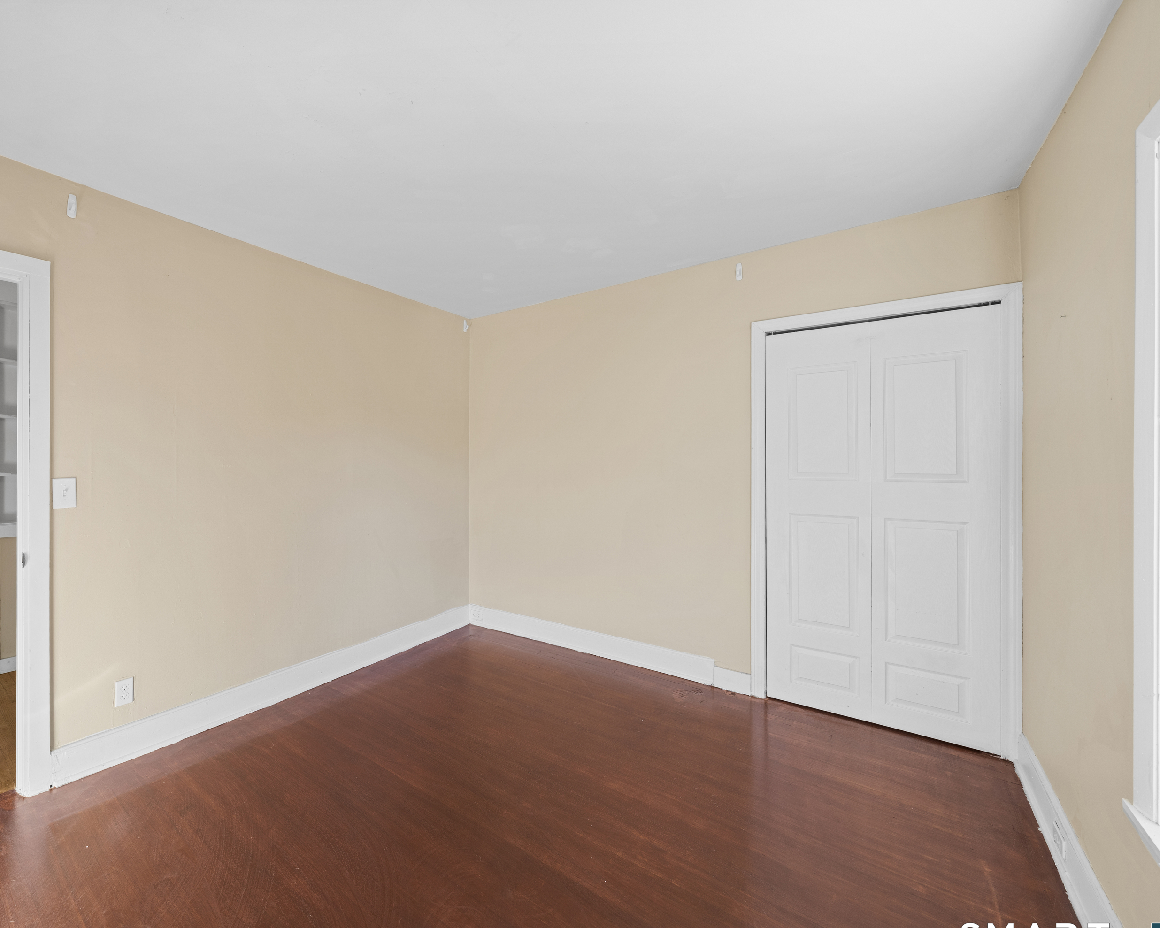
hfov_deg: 99.1
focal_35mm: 14
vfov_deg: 88.0
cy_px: 480
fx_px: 481
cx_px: 453
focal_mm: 12
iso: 320
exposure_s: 1/8
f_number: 7.1
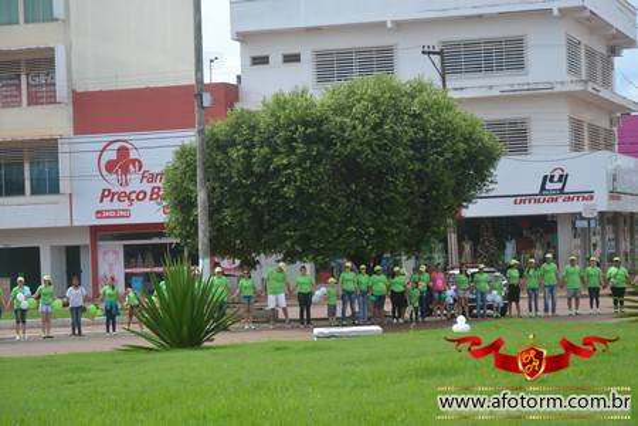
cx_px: 319
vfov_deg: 13.8
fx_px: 1754
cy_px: 213
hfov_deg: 20.6
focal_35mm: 99
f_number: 5.6
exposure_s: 1/500
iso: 160
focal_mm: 66
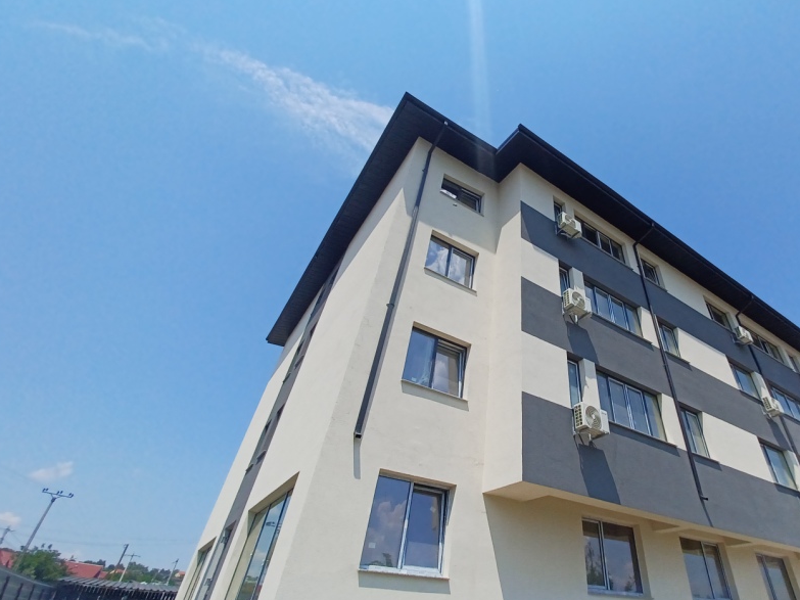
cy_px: 271
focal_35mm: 17
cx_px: 512
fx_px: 393
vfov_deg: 74.5
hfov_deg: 88.8
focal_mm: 1.42
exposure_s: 1/1890
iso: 40
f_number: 2.2
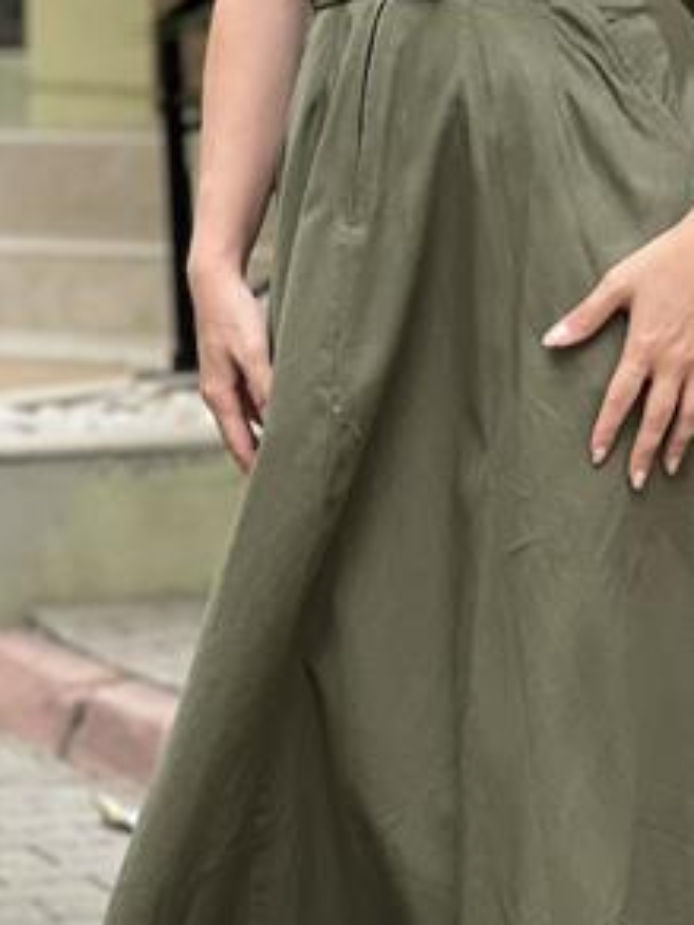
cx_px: 517
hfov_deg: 7.0
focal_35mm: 211
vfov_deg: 9.4
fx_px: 5640
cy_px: 348
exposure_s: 1/105
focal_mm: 9
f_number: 2.8
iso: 250
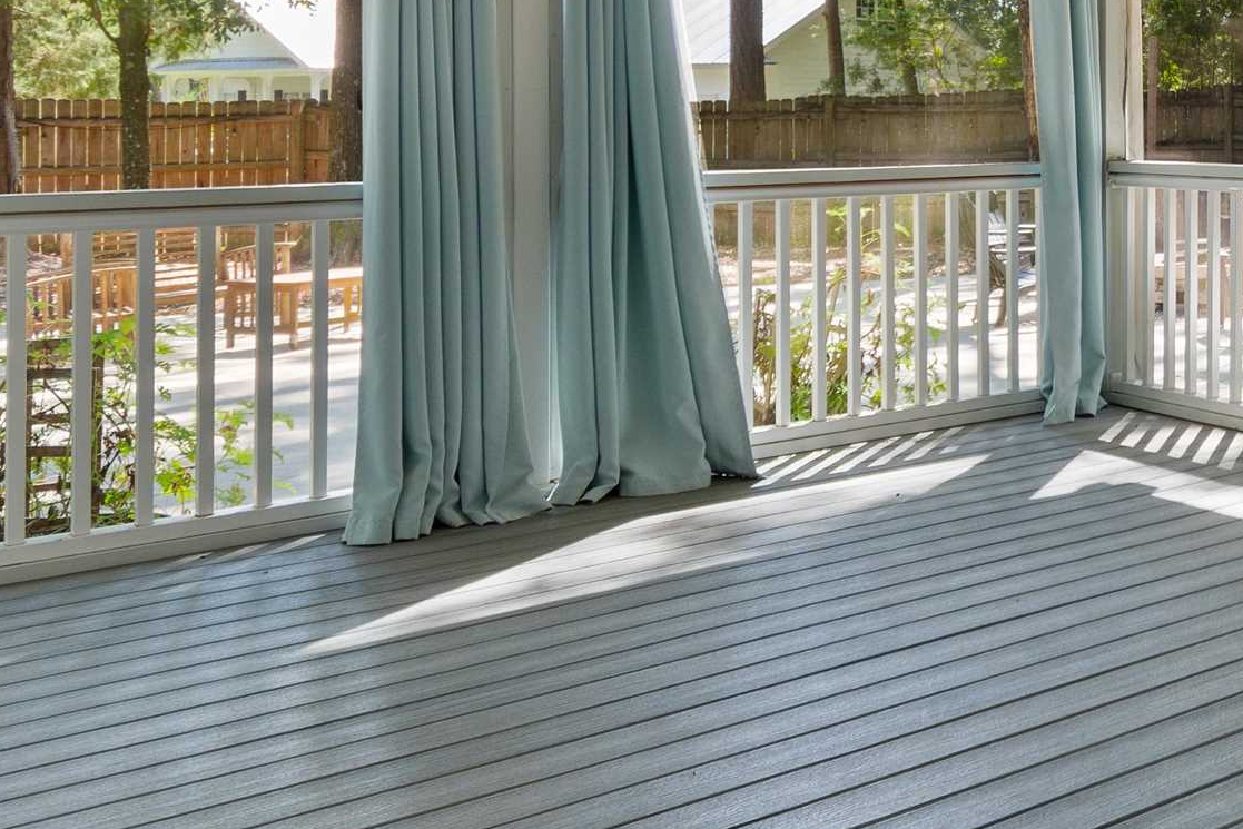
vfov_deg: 29.1
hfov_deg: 36.5
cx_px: 1413
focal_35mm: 44
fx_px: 1519
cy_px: 57
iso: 100
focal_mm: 11
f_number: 4.8
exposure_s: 1/25
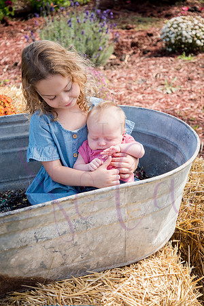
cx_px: 102
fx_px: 578
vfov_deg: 29.7
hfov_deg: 20.0
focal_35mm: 68
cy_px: 153
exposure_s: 1/500
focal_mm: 68
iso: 400
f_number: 6.3
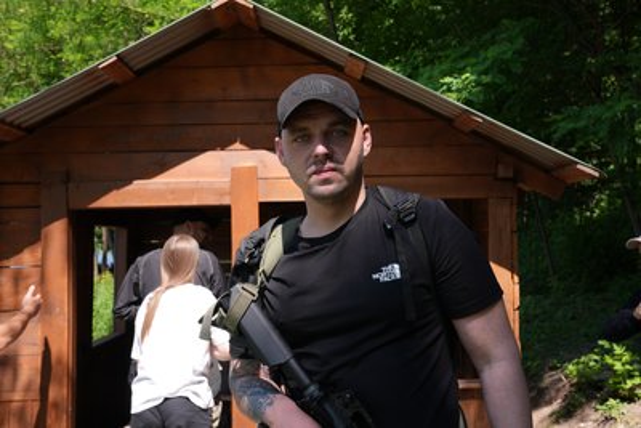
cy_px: 214
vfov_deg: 28.1
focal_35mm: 48
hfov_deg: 41.1
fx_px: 855
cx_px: 320
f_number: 9
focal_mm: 48
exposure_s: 1/160
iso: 200
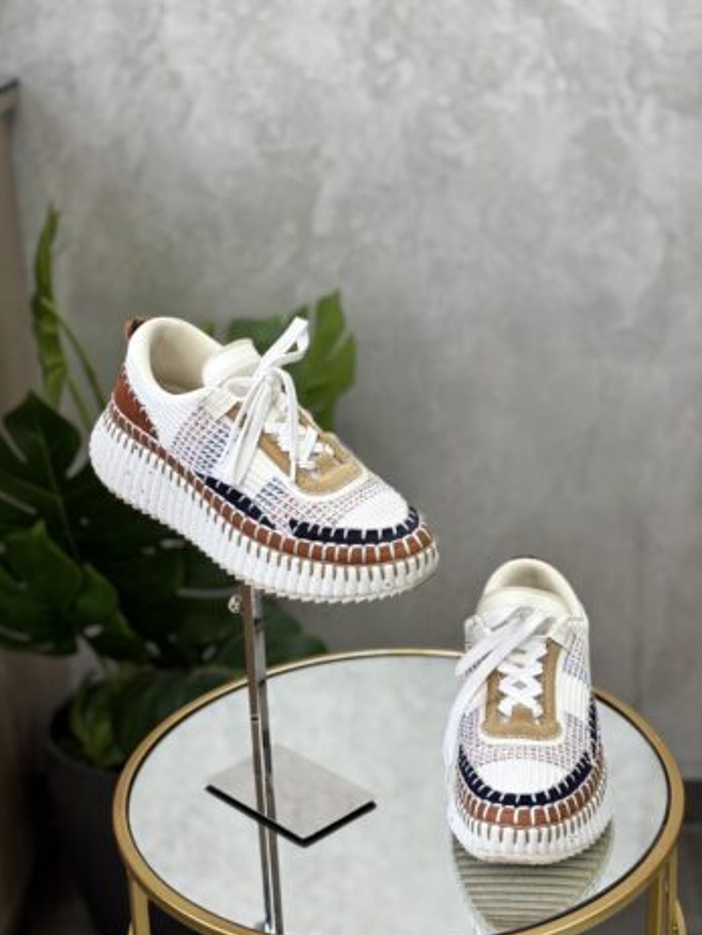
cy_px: 430
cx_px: 374
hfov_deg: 24.4
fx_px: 1621
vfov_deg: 32.2
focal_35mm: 60
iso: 25
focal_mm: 5.96
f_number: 1.6
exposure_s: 1/50
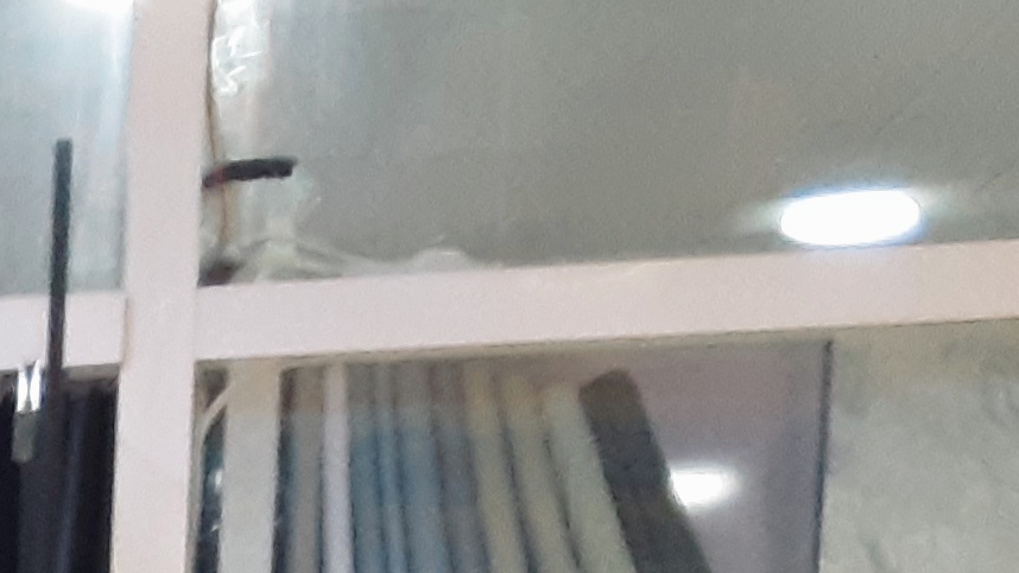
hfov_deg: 15.5
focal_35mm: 116
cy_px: 1368
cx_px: -895
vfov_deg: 9.4
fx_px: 3135
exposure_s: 1/33
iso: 160
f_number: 1.9
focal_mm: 2.9
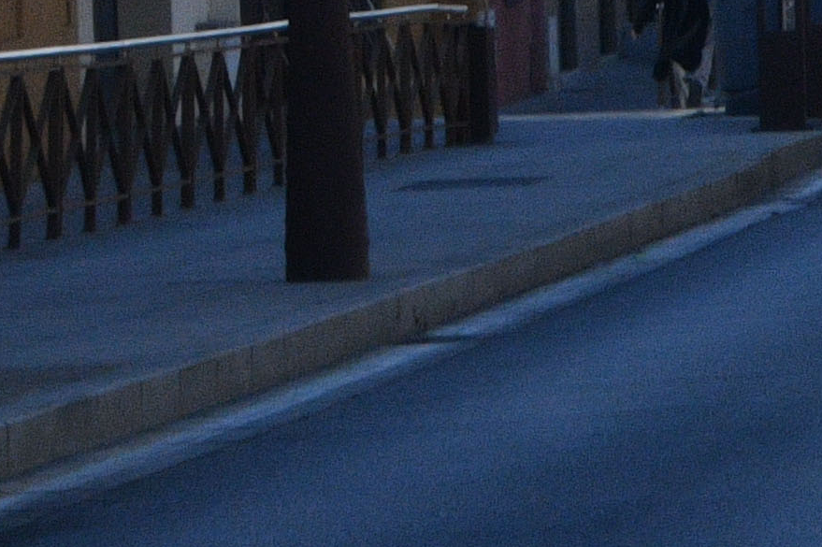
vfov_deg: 3.4
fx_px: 9265
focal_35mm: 406
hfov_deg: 4.9
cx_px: 1933
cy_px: -377
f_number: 10
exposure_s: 1/800
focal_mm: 44
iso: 800
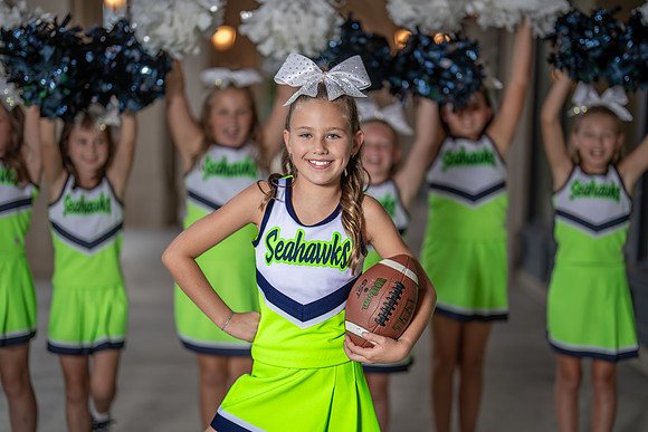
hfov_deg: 38.7
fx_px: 923
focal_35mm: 51
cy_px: 216
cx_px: 324
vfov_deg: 26.4
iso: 100
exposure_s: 1/400
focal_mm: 50
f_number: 1.2
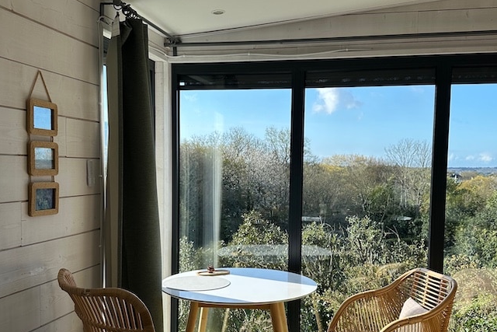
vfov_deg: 34.1
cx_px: 250
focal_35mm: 39
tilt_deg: -4.3
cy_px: 208
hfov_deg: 49.5
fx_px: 539
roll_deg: -1.6
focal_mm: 6.86
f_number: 1.78
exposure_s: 1/1272
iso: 80
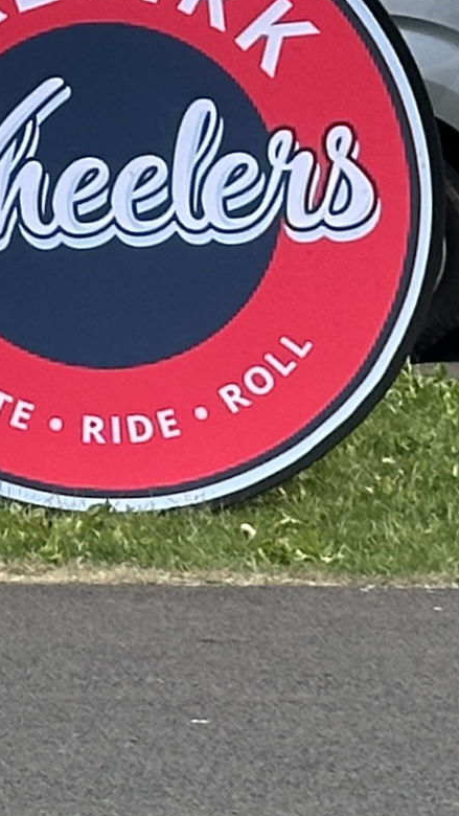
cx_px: -887
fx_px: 3763
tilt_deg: -5.0
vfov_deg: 12.3
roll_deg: -0.7
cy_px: 90
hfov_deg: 6.4
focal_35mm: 174
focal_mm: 6.86
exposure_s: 1/2597
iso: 64
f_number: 1.78
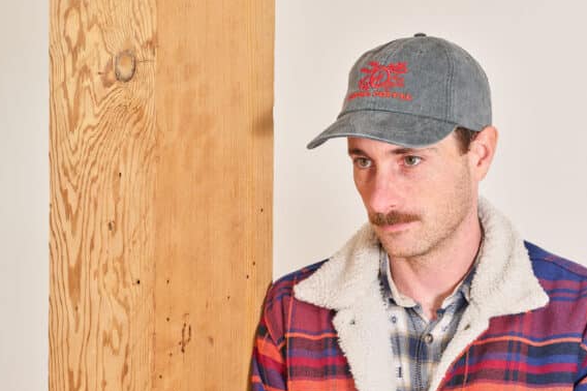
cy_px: 206
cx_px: 301
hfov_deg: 18.4
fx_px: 1809
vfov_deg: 12.3
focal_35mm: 111
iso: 800
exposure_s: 1/50
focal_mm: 105
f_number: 11
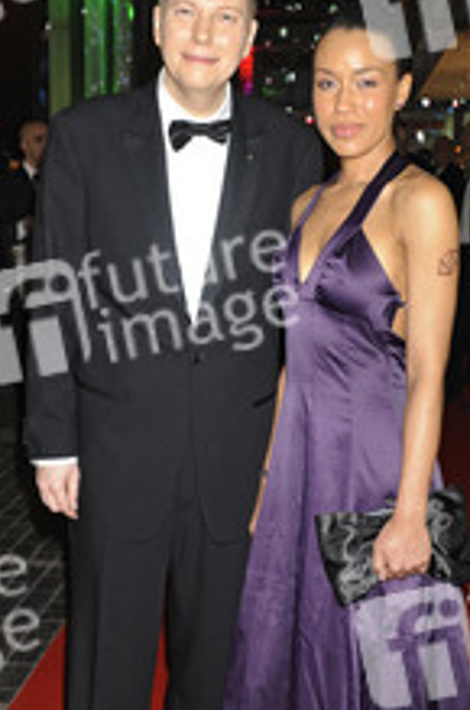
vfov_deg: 31.3
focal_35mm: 64
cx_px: 227
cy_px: 470
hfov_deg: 21.1
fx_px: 1259
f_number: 5.6
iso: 1250
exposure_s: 1/40
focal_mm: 35
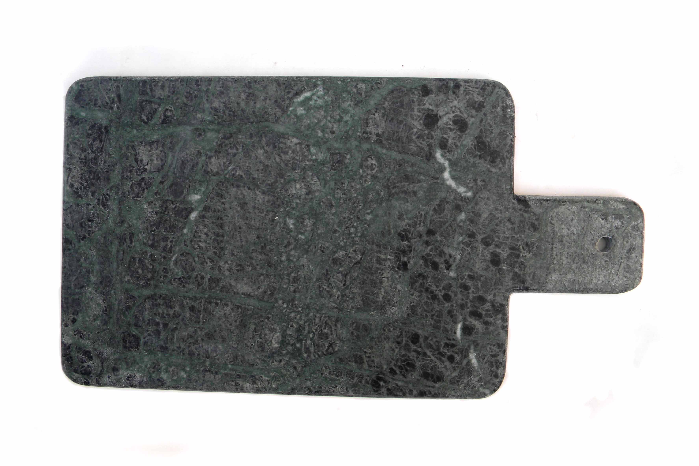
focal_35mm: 30
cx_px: 357
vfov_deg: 43.6
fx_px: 582
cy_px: 212
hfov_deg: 61.9
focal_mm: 5
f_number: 3.5
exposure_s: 1/91.5
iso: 80
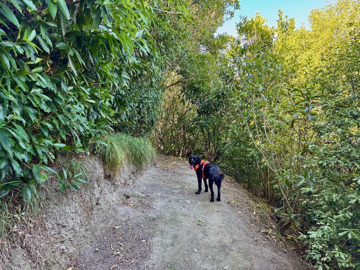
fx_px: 250
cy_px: 135
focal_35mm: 24
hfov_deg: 71.6
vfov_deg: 56.8
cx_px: 180
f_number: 1.78
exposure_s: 1/121
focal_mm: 6.76
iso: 160
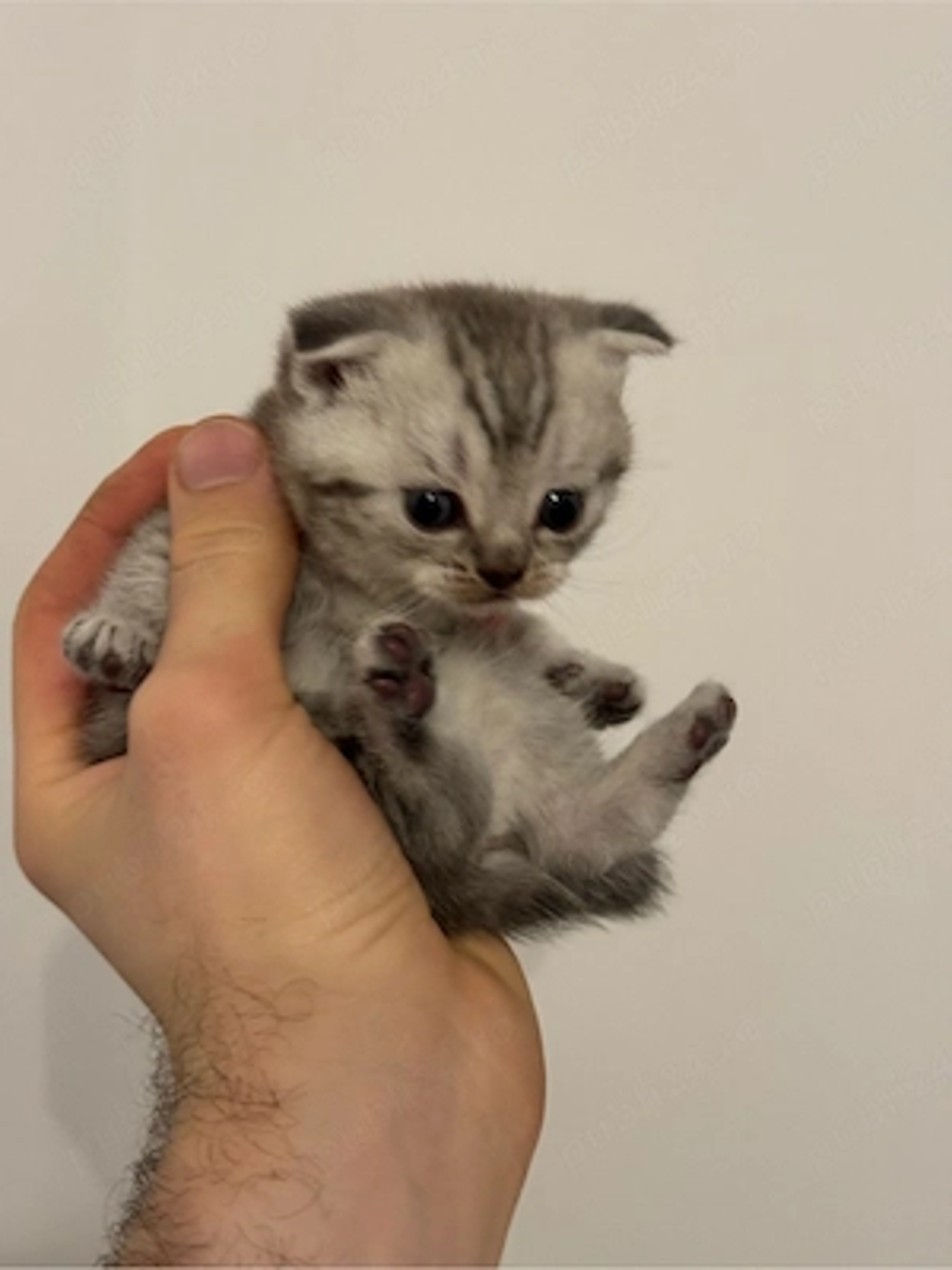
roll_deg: -1.6
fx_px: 1760
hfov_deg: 30.3
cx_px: 476
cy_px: 635
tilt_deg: -3.7
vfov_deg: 39.7
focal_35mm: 48
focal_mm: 6.76
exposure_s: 1/33
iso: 200
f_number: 1.78
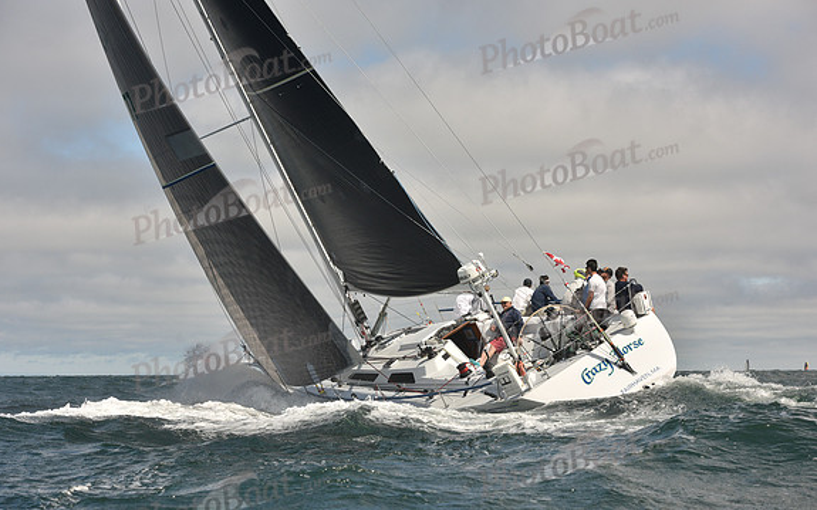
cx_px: 406
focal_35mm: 72
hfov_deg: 28.6
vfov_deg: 18.1
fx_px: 1603
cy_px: 262
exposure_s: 1/800
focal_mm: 70
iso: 320
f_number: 7.1
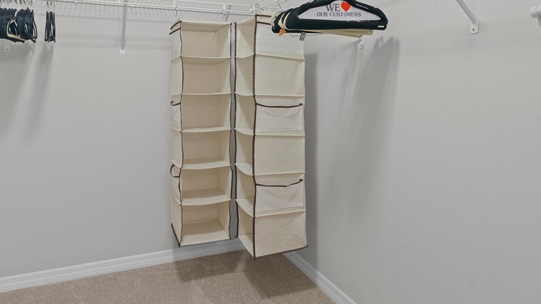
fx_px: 373
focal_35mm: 26
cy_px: 79
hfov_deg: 71.9
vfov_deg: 43.1
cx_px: 261
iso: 320
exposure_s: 2
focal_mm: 18
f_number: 10
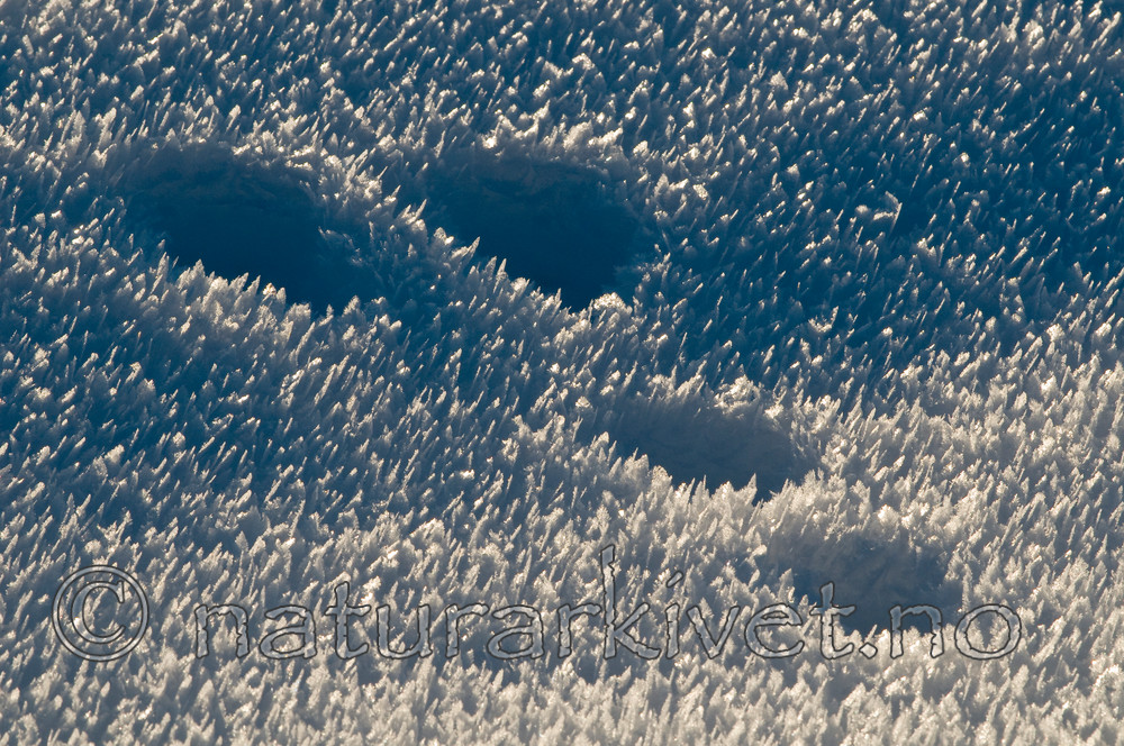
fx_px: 9354
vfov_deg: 4.6
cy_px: 373
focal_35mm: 300
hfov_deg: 6.9
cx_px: 562
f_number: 14
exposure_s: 1/400
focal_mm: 200
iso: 640
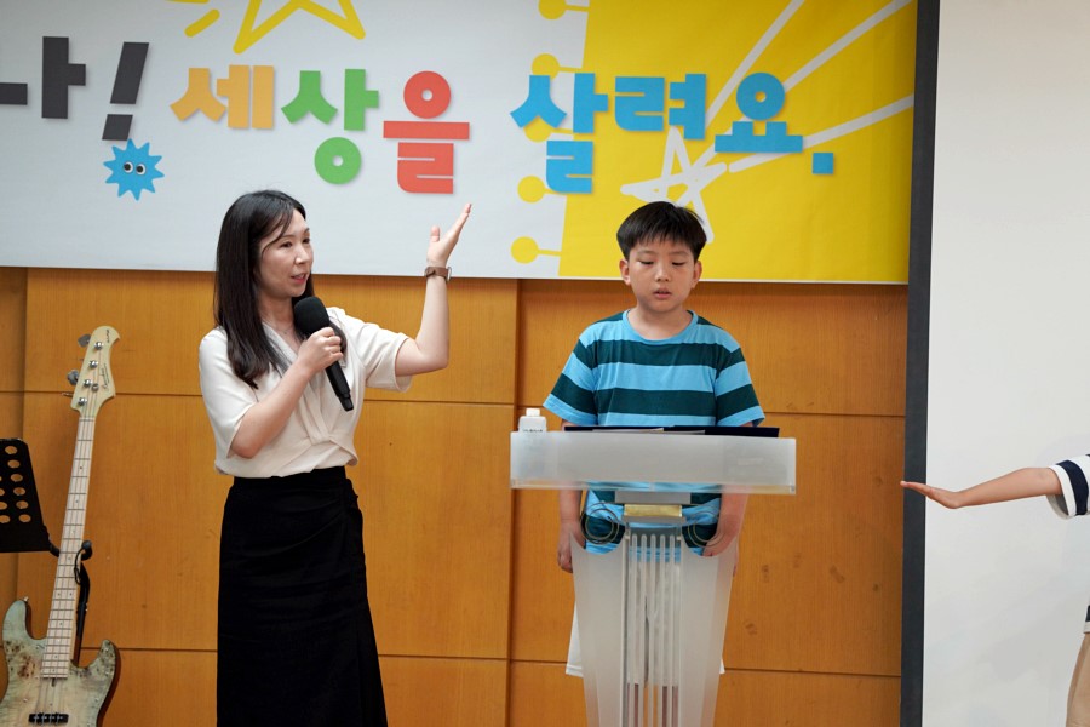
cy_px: 364
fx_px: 6055
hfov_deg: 10.3
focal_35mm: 200
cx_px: 545
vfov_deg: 6.9
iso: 1600
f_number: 4
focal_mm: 200
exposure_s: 1/250
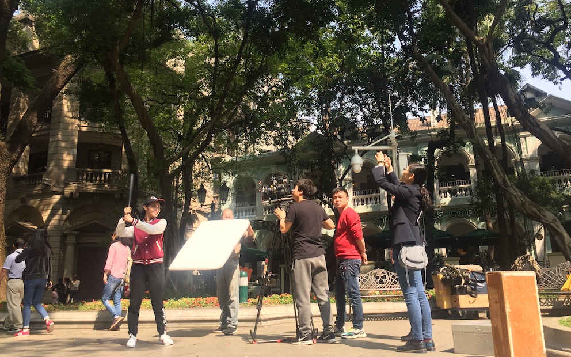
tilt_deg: +14.1
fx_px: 482
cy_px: 164
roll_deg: +0.0
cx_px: 287
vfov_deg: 40.6
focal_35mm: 31
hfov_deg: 61.2
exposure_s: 1/501
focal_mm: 4.15
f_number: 2.2
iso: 32
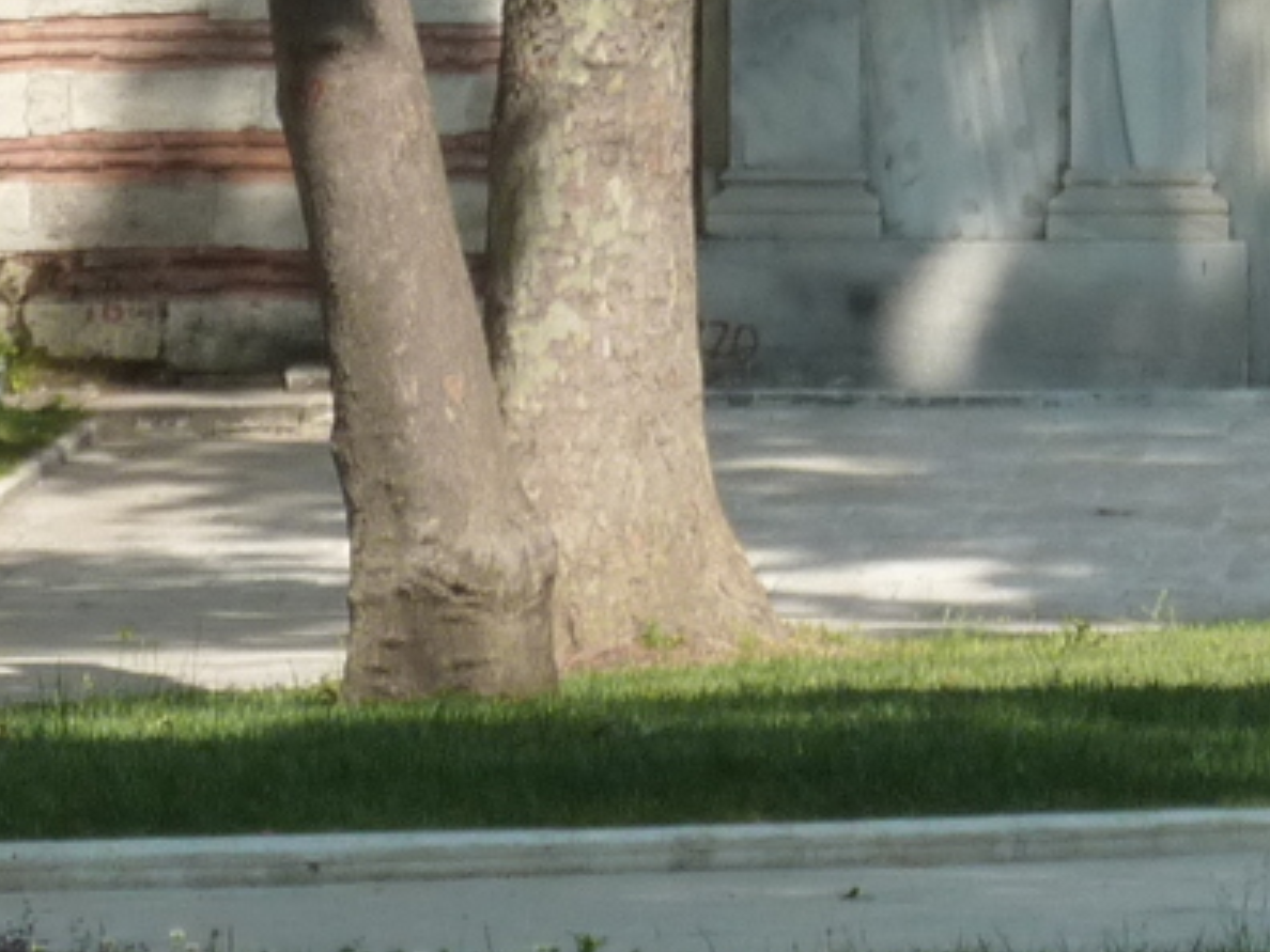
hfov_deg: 4.4
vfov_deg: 3.3
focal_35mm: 449
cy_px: -439
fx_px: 16473
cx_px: 1424
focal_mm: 18.2
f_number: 4.4
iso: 125
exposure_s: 1/400
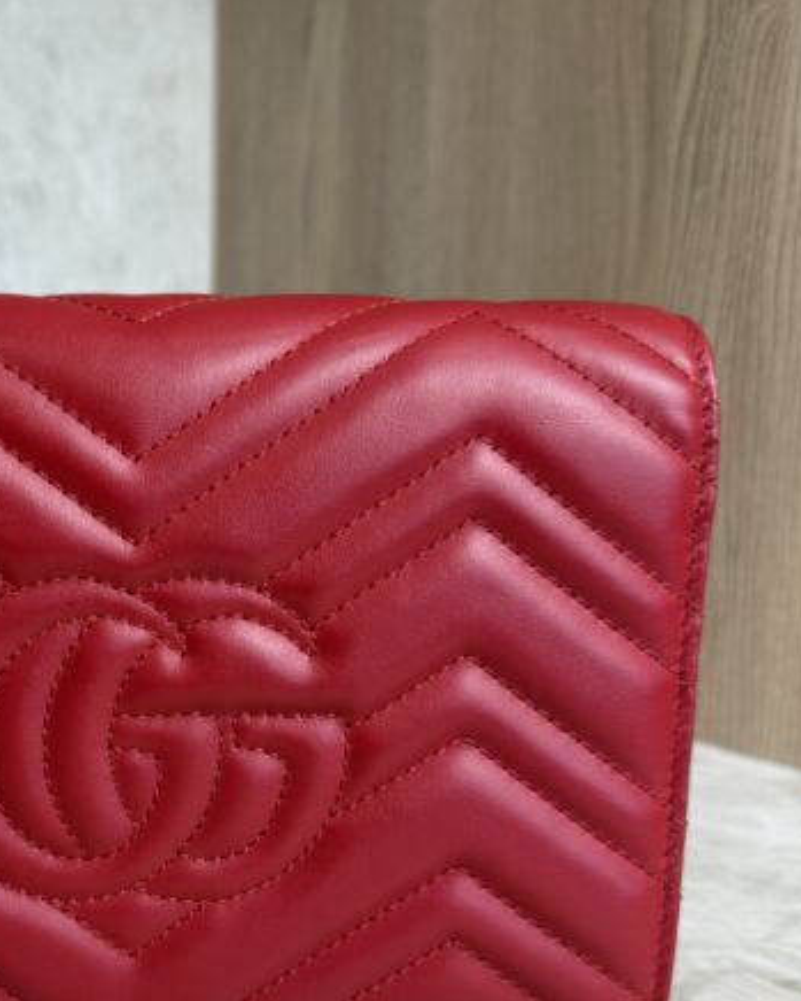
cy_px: 654
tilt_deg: -11.3
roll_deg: -0.5
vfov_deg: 42.4
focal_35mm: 43
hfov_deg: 33.5
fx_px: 1274
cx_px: 124
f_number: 1.78
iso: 80
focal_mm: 6.76
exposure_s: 1/120
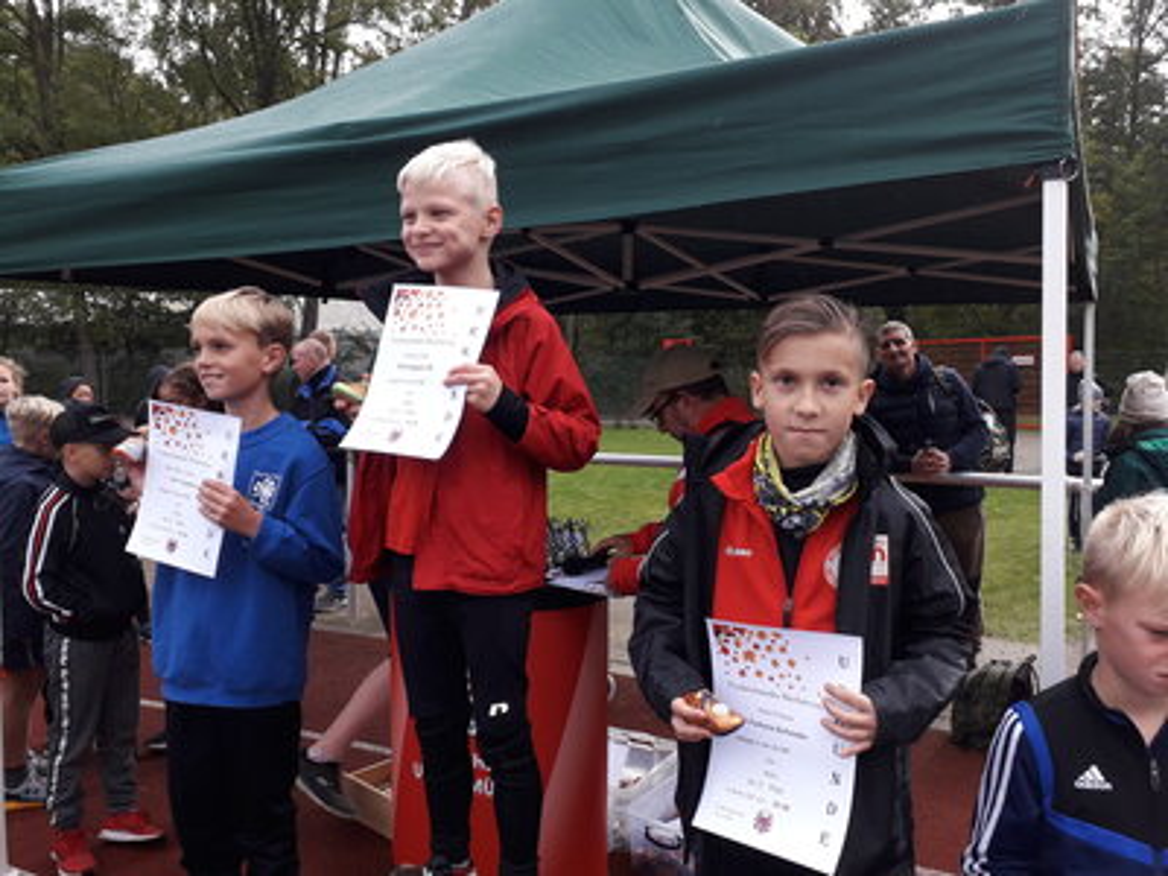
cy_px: 438
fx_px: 911
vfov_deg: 51.4
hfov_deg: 65.3
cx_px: 584
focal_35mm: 27
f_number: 1.9
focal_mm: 3.6
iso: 40
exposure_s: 1/400
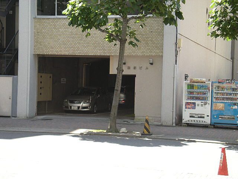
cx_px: 119
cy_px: 90
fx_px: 509
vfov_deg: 19.9
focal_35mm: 74
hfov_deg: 26.3
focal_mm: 12.3
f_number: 4.6
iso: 94
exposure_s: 1/124
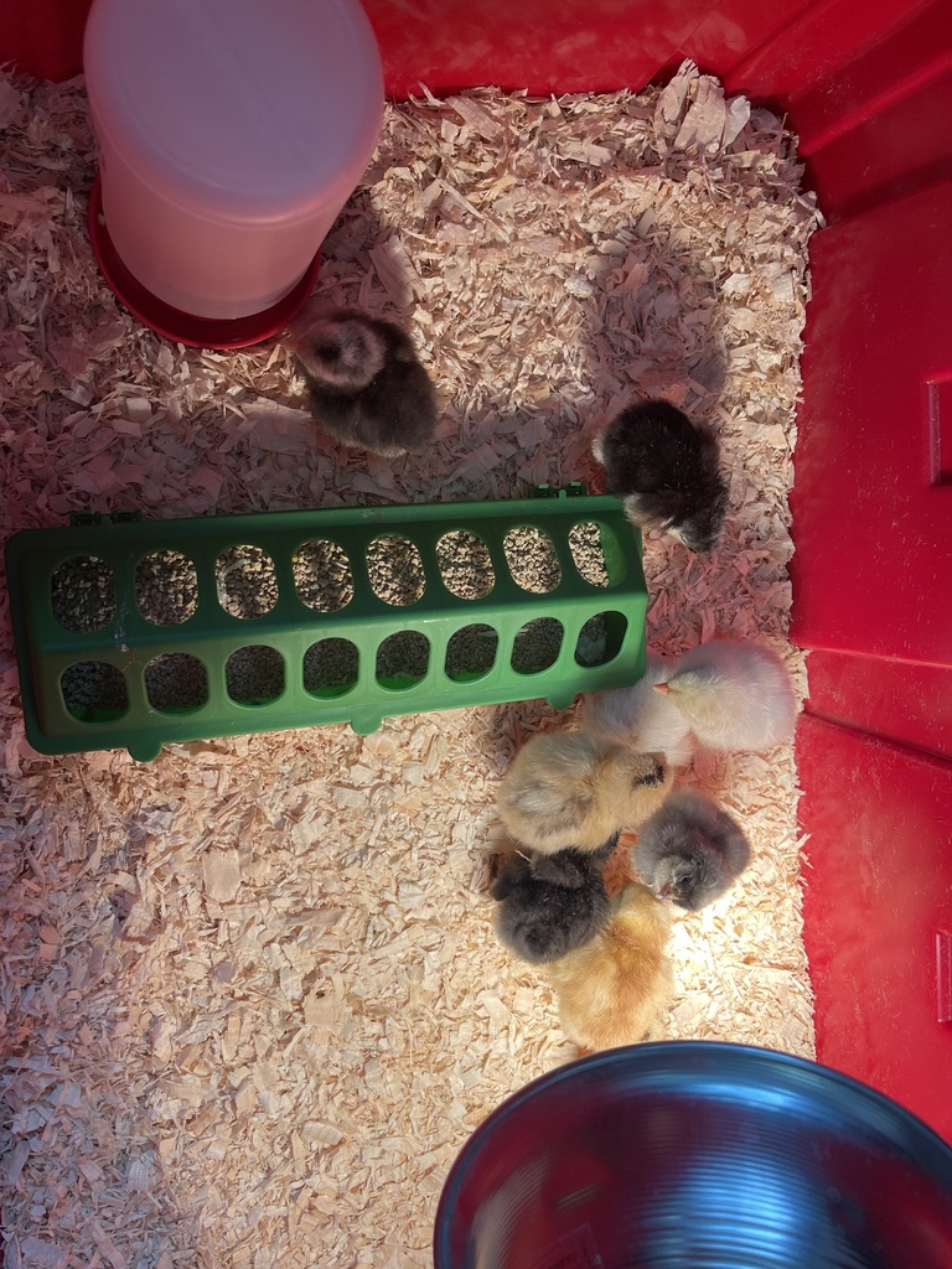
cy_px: 634
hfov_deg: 54.9
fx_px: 917
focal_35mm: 25
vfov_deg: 69.4
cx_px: 476
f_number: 1.6
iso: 40
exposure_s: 1/120
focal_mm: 5.1
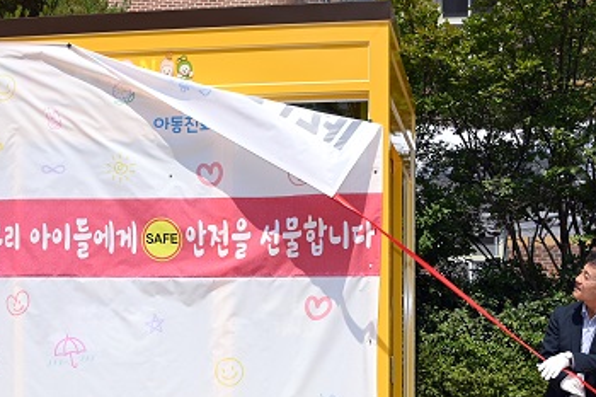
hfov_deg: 31.4
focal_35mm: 64
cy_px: 312
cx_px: 354
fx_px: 1059
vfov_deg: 21.0
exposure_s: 1/250
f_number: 8
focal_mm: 32
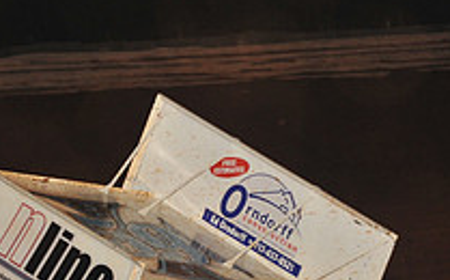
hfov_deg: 4.8
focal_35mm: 439
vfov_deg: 3.0
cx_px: 17
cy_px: 403
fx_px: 5377
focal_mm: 155
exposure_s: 1/320
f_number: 7.1
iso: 1250
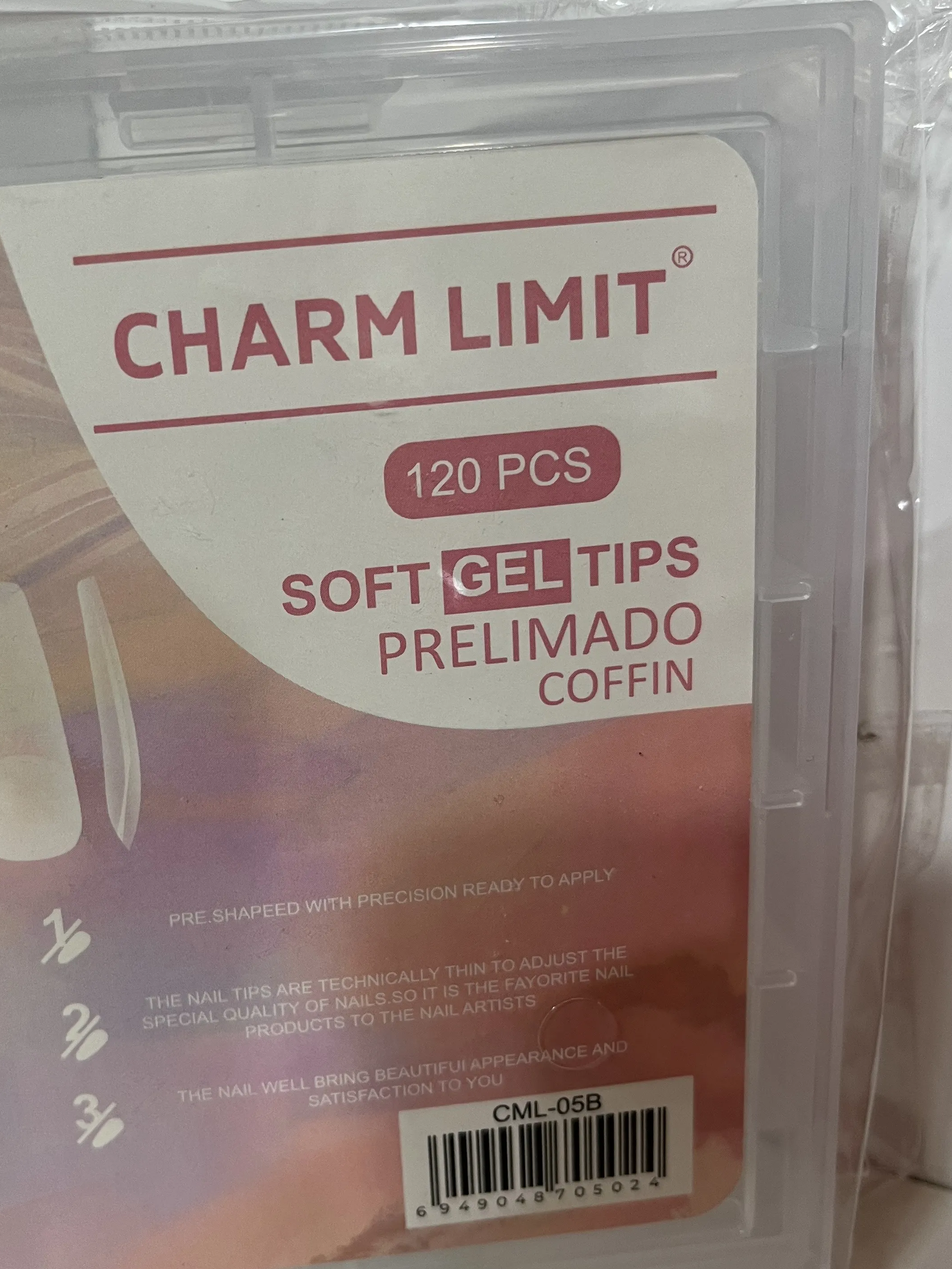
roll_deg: +2.6
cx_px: 309
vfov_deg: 50.1
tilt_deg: -20.4
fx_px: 1357
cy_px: 666
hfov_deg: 38.2
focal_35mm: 37
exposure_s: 1/50
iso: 64
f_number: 1.6
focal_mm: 5.1
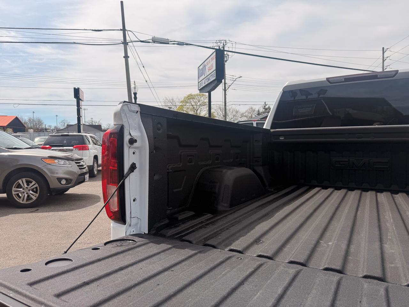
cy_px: 154
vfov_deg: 56.8
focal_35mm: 24
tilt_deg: -3.6
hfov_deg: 71.6
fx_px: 284
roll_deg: +0.9
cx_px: 204
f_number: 1.78
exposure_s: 1/7353
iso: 80
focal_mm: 6.76
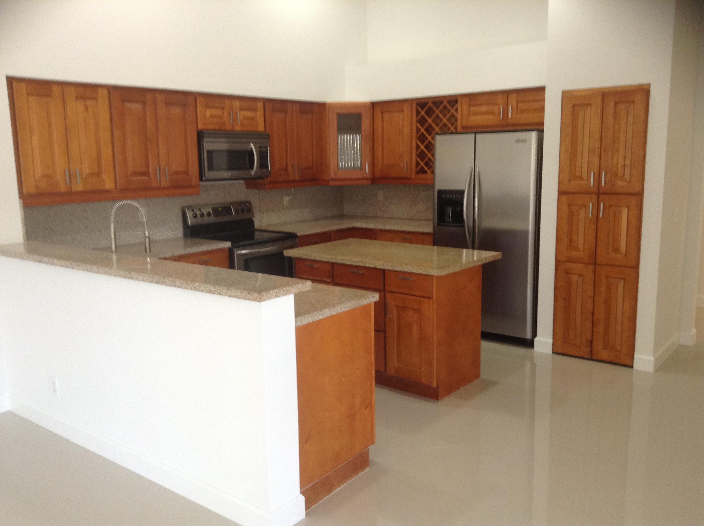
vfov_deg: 42.8
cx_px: 352
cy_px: 263
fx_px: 670
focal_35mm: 33
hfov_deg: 55.4
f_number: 2.4
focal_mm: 3.3
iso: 64
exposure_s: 1/24
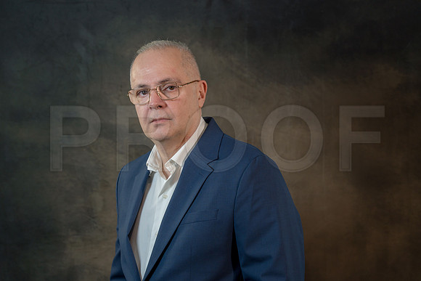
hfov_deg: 19.5
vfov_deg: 13.0
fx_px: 1228
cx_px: 210
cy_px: 140
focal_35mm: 105
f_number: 5
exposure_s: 1/100
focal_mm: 105
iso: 250
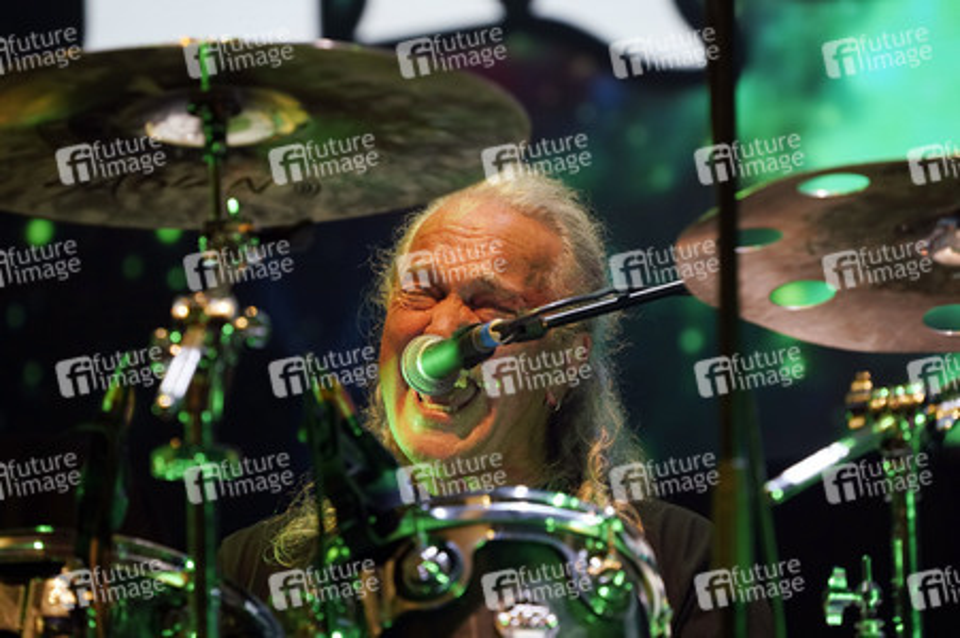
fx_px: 5329
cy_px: 319
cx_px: 480
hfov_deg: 10.3
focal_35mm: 200
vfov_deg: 6.9
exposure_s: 1/80
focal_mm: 200
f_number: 5.6
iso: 1600
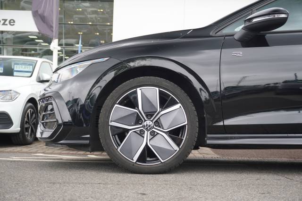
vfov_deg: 28.0
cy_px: 100
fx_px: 402
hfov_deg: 41.1
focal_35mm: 48
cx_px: 151
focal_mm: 32
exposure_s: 1/60
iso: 125
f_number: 5
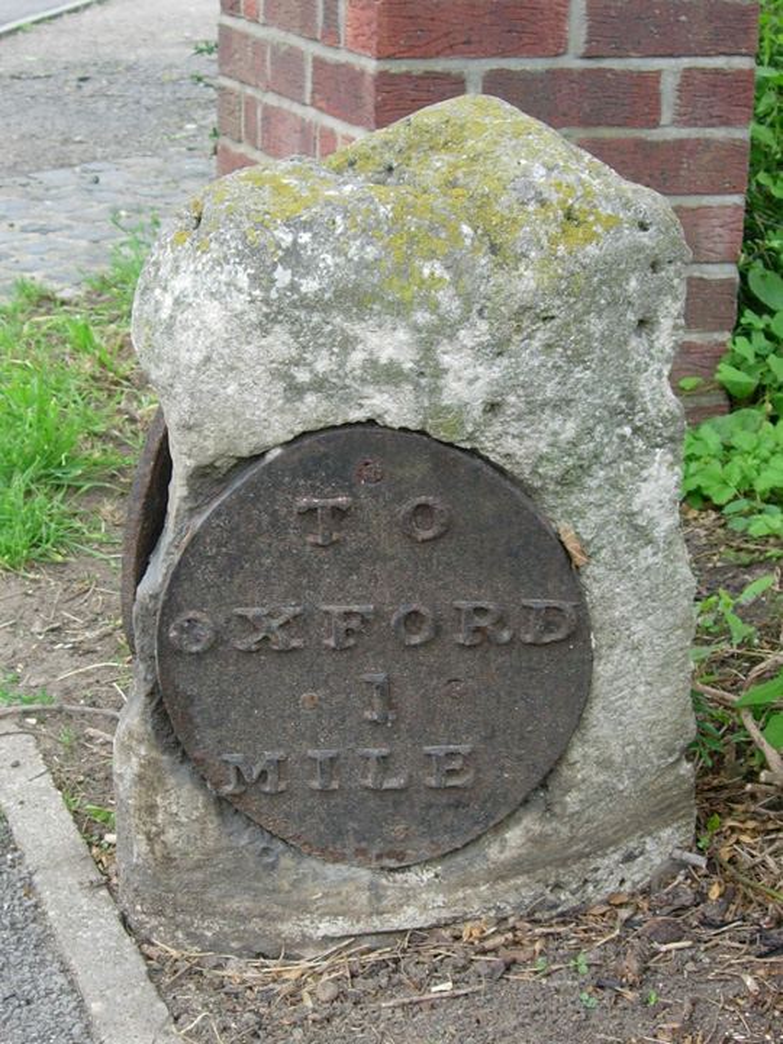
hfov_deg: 37.7
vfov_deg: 49.0
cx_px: 392
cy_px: 522
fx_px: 1146
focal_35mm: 38
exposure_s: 1/215
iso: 64
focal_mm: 7.8
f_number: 2.8
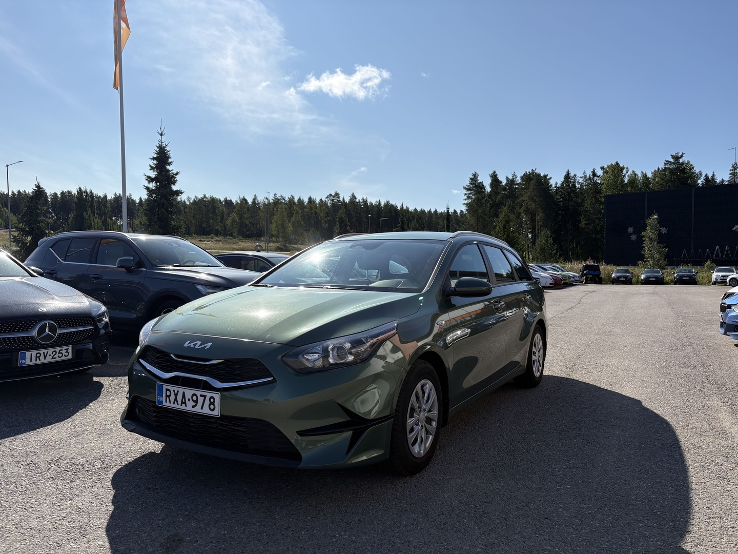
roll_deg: +0.3
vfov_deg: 53.1
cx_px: 369
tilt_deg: +0.1
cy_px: 277
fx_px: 554
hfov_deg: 67.3
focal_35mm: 26
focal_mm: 5.96
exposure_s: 1/6993
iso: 50
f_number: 1.6
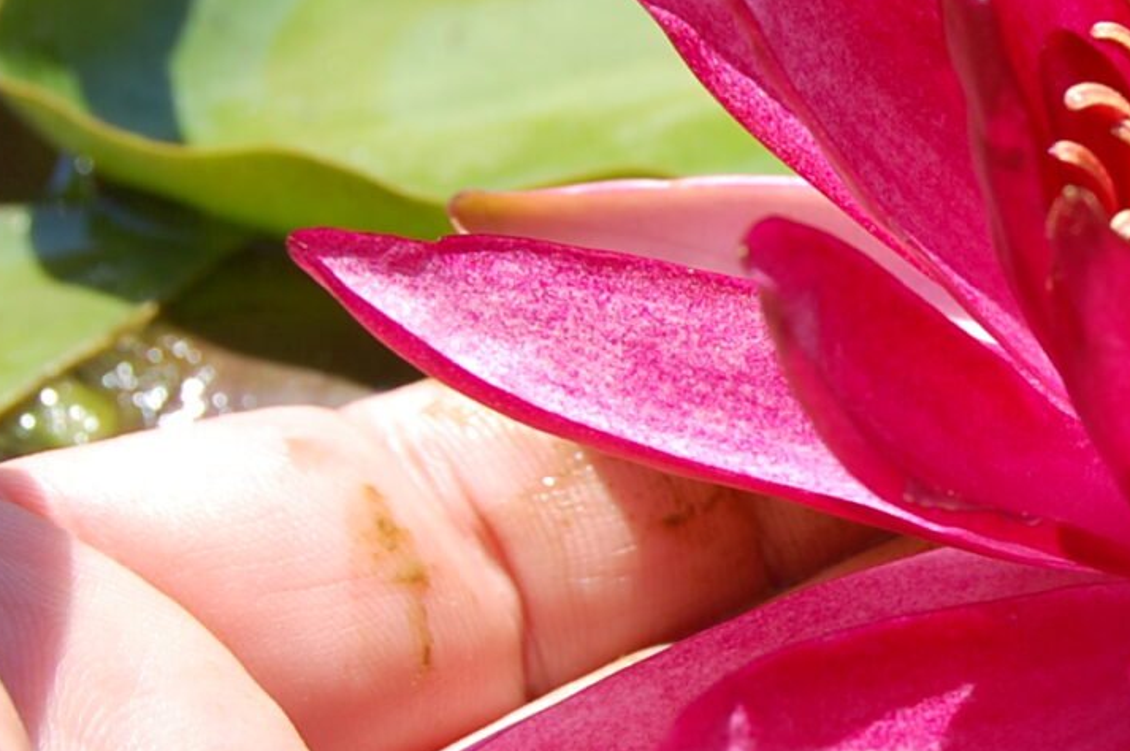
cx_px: 1347
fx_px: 5739
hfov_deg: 11.0
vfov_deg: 7.5
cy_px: 431
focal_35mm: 183
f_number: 8
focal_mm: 34
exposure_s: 1/250
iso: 200
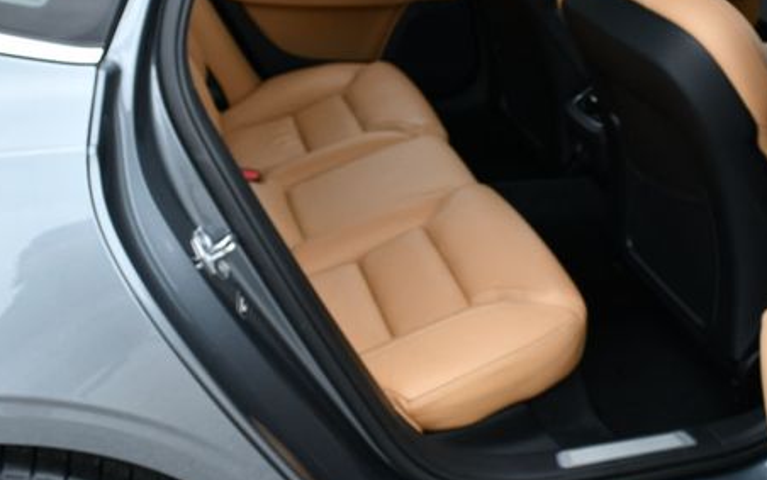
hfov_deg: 38.8
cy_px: 154
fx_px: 1088
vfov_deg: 24.8
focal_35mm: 52
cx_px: 423
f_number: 6.3
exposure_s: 1/250
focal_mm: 18
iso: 200
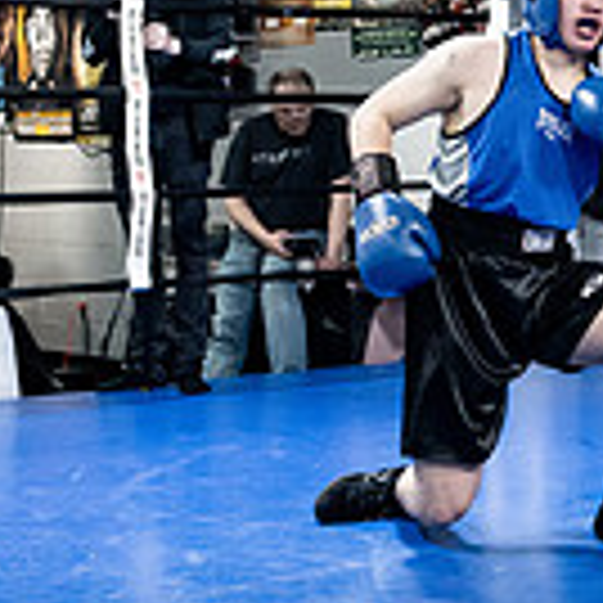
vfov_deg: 16.8
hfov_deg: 16.3
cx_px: 684
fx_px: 2030
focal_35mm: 103
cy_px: 182
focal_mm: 28
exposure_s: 1/1000
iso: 8000
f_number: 2.8
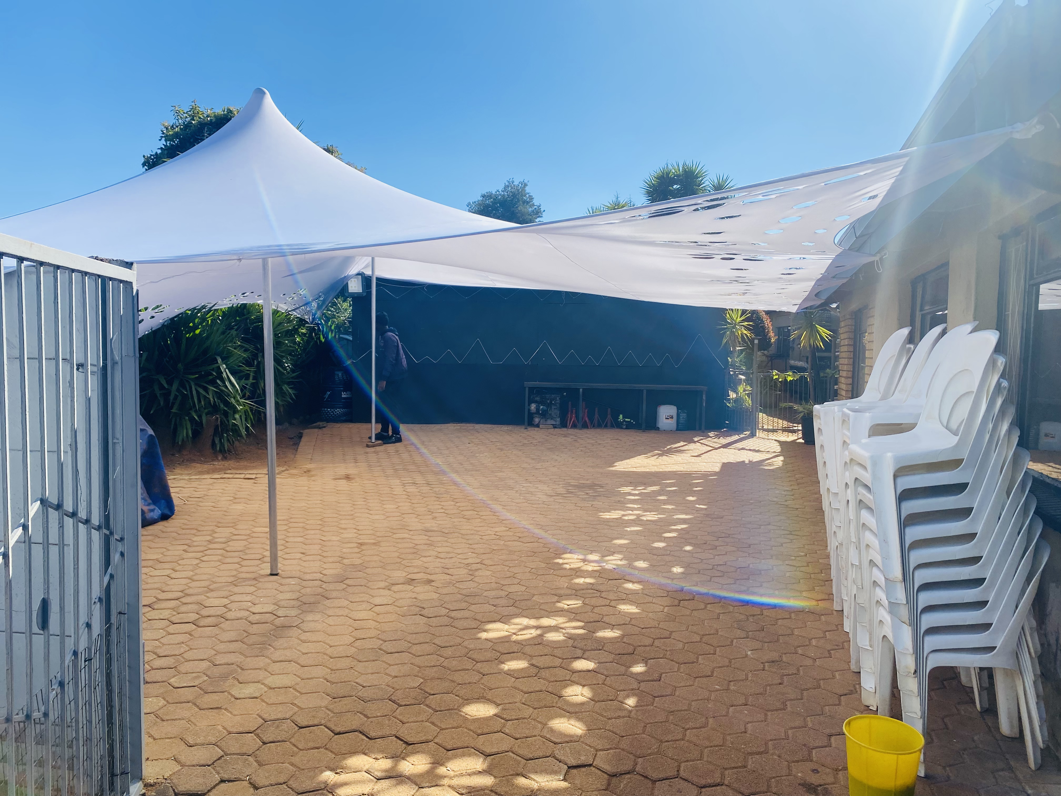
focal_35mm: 26
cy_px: 398
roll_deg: -0.8
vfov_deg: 53.1
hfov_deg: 67.3
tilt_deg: -5.1
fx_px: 797
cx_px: 530
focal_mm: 4.25
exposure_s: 1/2571
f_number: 1.8
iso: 32
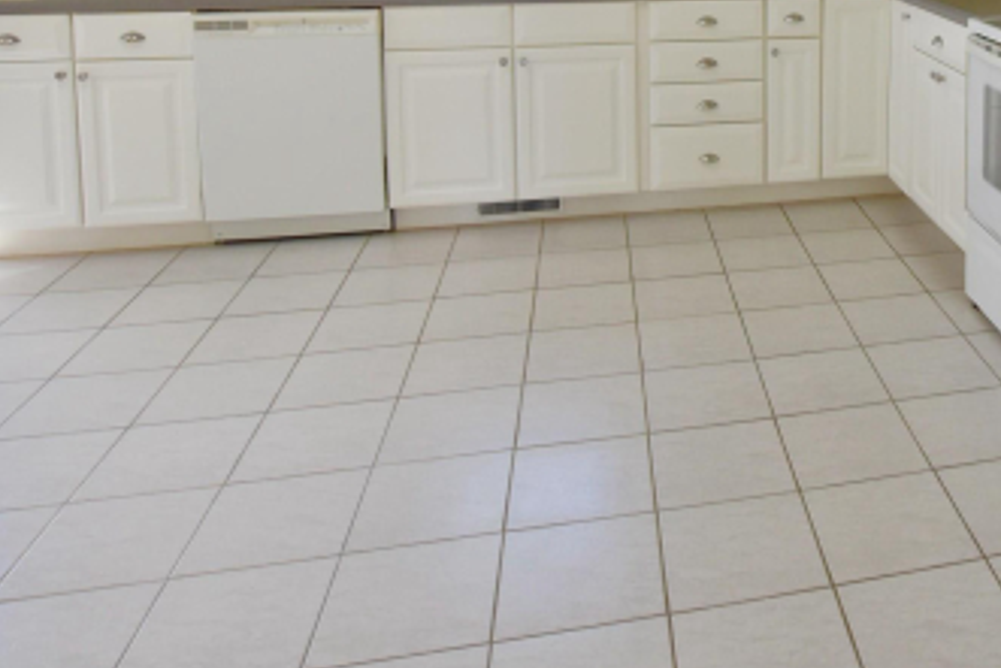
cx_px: 859
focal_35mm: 34
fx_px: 946
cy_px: -54
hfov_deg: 50.8
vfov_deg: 34.1
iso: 360
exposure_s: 1/125
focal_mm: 10
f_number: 5.6
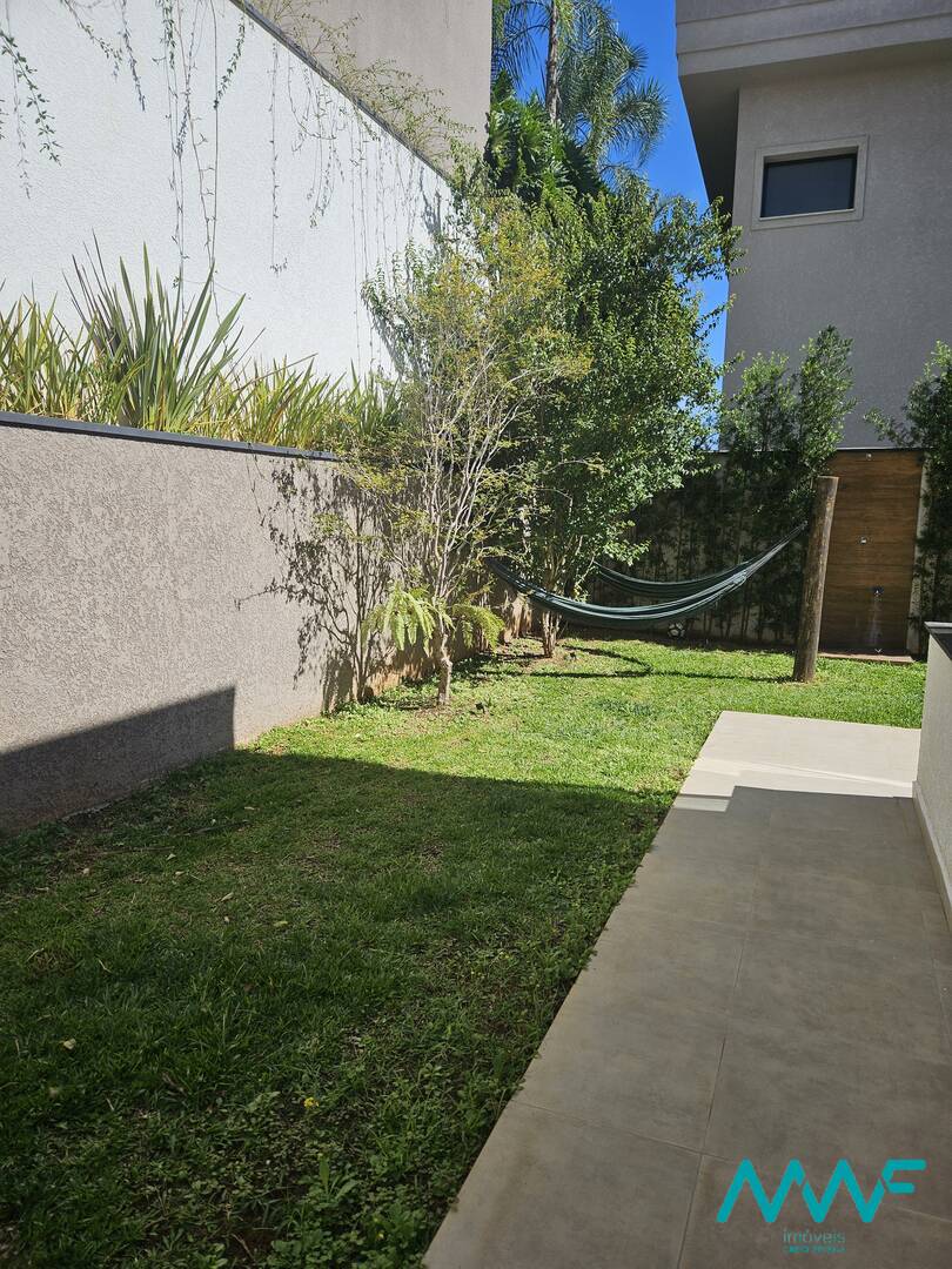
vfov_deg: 73.9
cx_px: 476
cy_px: 634
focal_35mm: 23
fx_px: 843
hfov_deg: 58.9
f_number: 1.8
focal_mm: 5.4
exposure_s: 1/1915
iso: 25
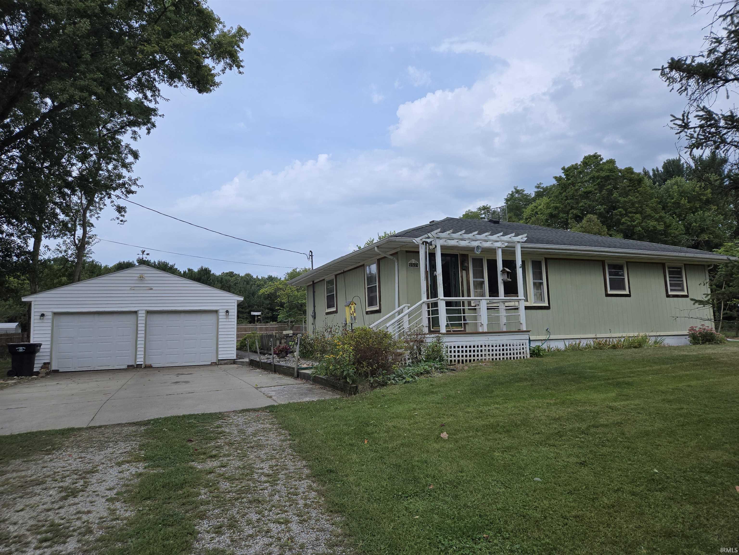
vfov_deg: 58.9
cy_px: 278
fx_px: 491
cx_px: 370
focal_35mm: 23
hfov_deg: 73.9
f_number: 1.8
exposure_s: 1/1681
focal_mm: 5.4
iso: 25
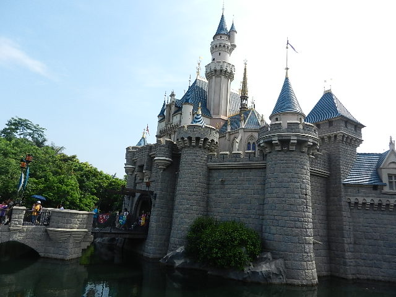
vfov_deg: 54.9
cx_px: 198
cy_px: 148
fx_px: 286
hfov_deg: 69.4
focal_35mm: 25
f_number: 3.5
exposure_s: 1/1250
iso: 160
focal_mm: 4.5
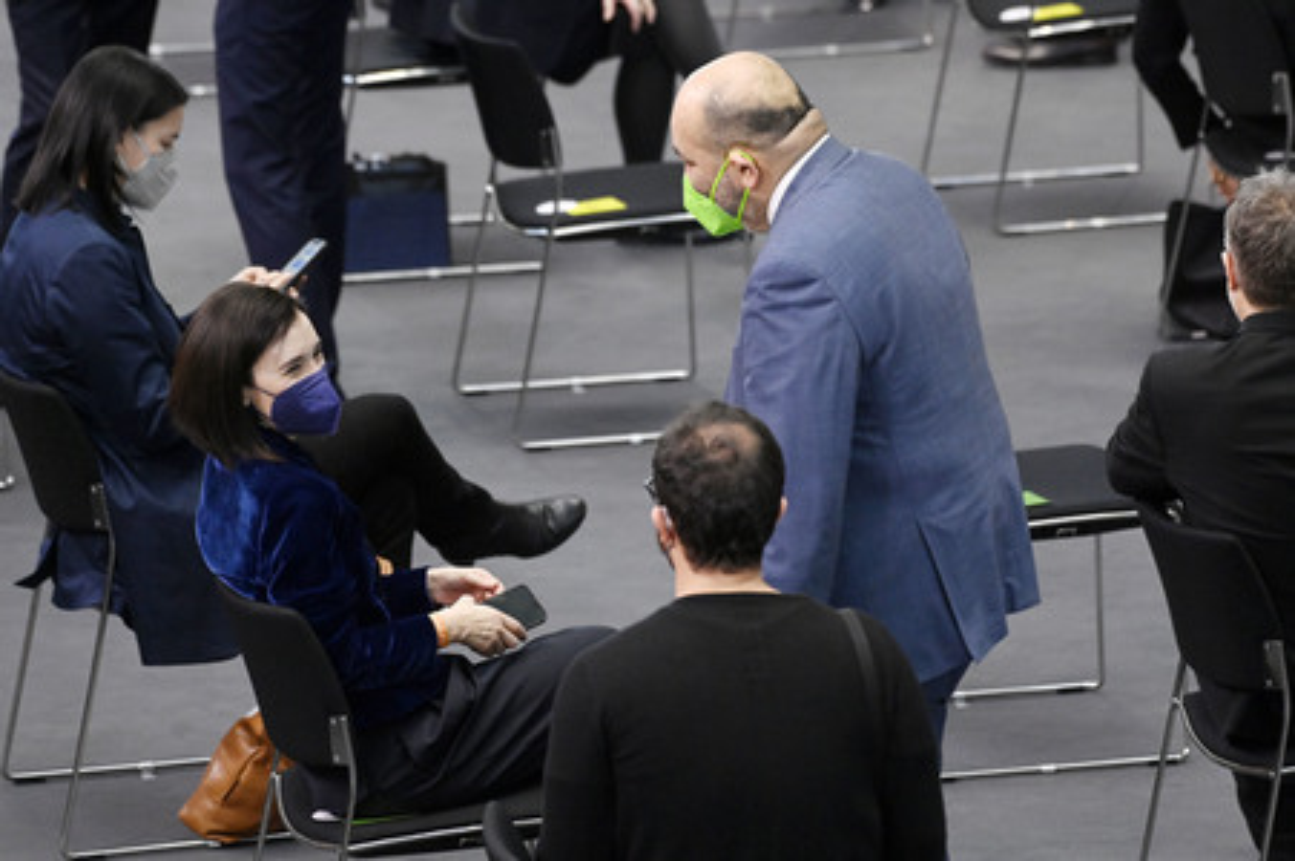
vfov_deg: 5.1
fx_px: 9705
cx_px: 648
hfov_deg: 7.6
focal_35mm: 270
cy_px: 430
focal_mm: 270
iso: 8000
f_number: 5.6
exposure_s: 1/640
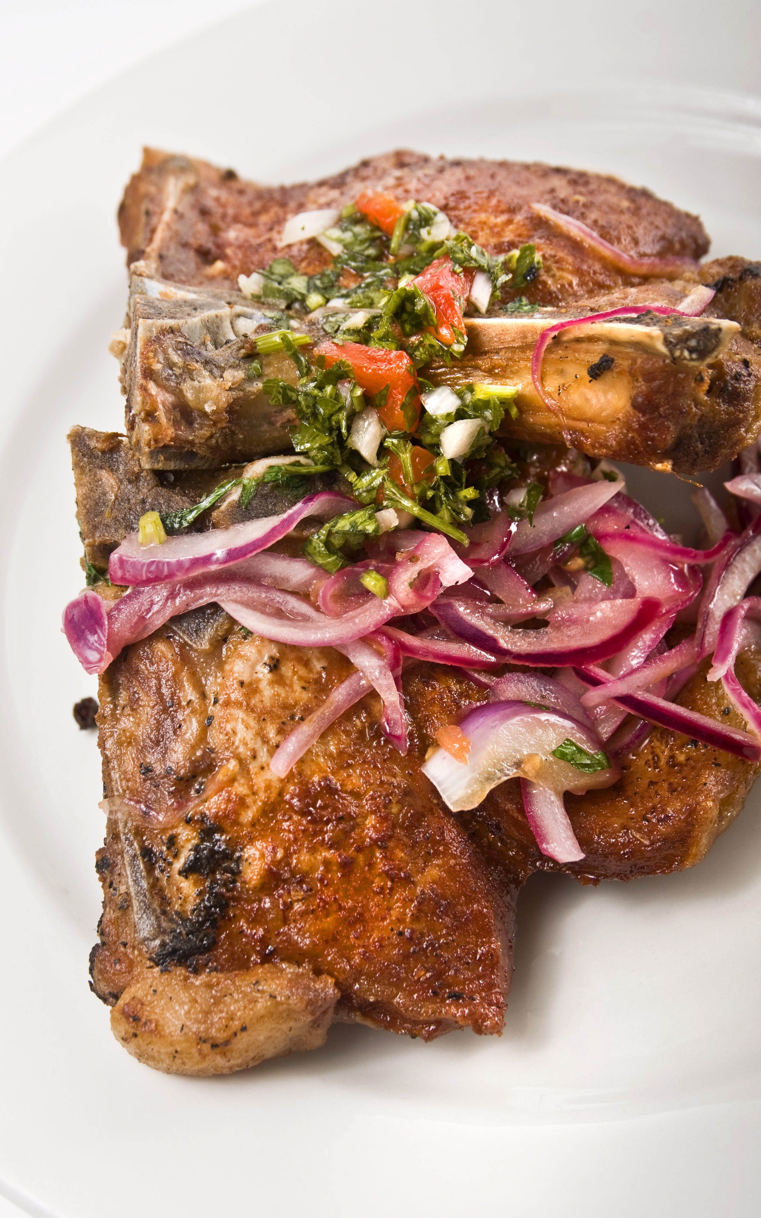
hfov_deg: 16.9
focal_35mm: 77
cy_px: 610
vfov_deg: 26.8
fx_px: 2555
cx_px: 401
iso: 100
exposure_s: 1/200
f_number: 6.3
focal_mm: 50
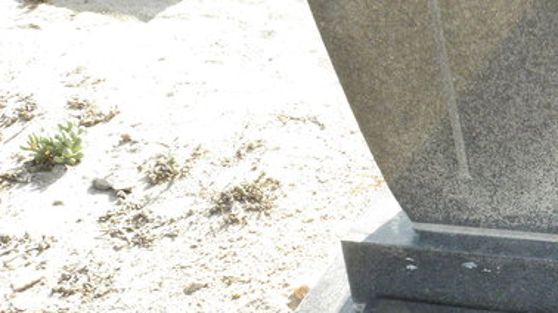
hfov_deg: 31.7
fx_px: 887
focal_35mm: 60
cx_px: 583
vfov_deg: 19.8
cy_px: 251
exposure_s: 1/200
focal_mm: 4.6
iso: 200
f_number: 5.6
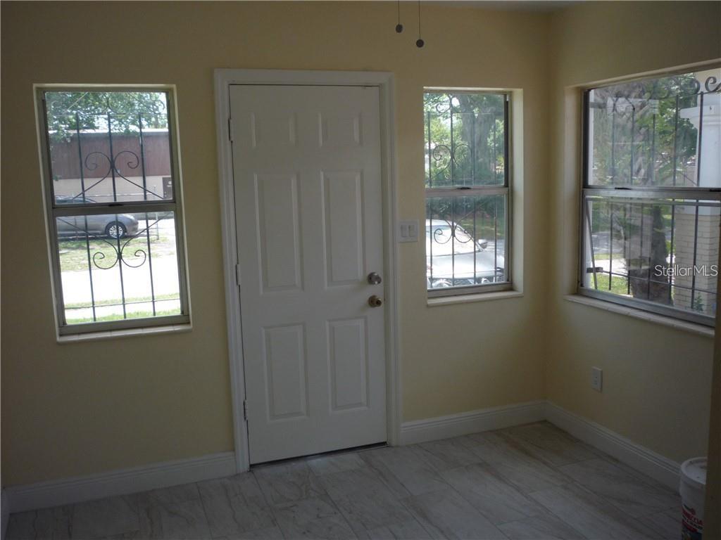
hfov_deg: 56.8
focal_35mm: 32
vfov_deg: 44.2
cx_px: 360
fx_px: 667
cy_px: 270
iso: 100
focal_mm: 5.2
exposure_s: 1/200
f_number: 3.3
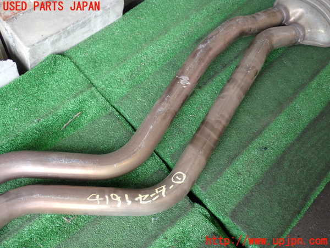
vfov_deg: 35.1
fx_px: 391
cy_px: 124
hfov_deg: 45.8
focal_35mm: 41
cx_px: 165
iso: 200
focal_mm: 7.31
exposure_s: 1/40
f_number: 2.8
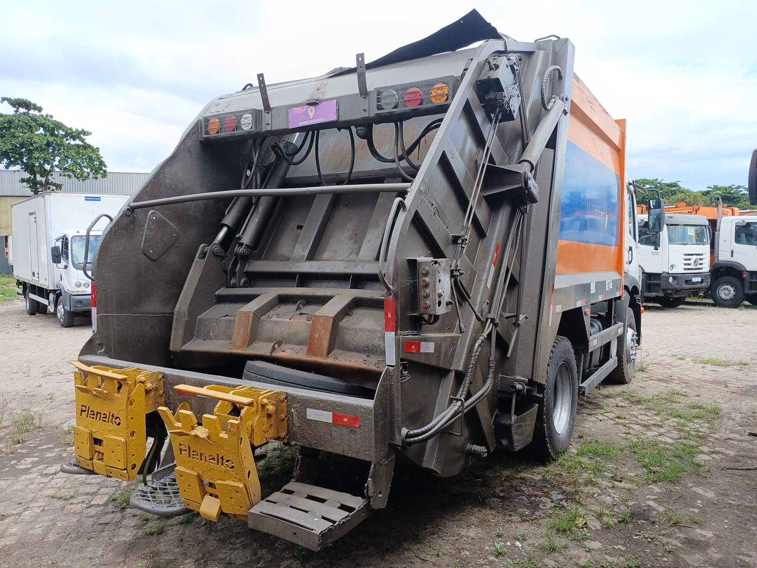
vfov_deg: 53.1
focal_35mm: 26
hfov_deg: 67.3
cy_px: 284
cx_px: 378
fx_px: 569
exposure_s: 1/186
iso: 20
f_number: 1.8
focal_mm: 3.98
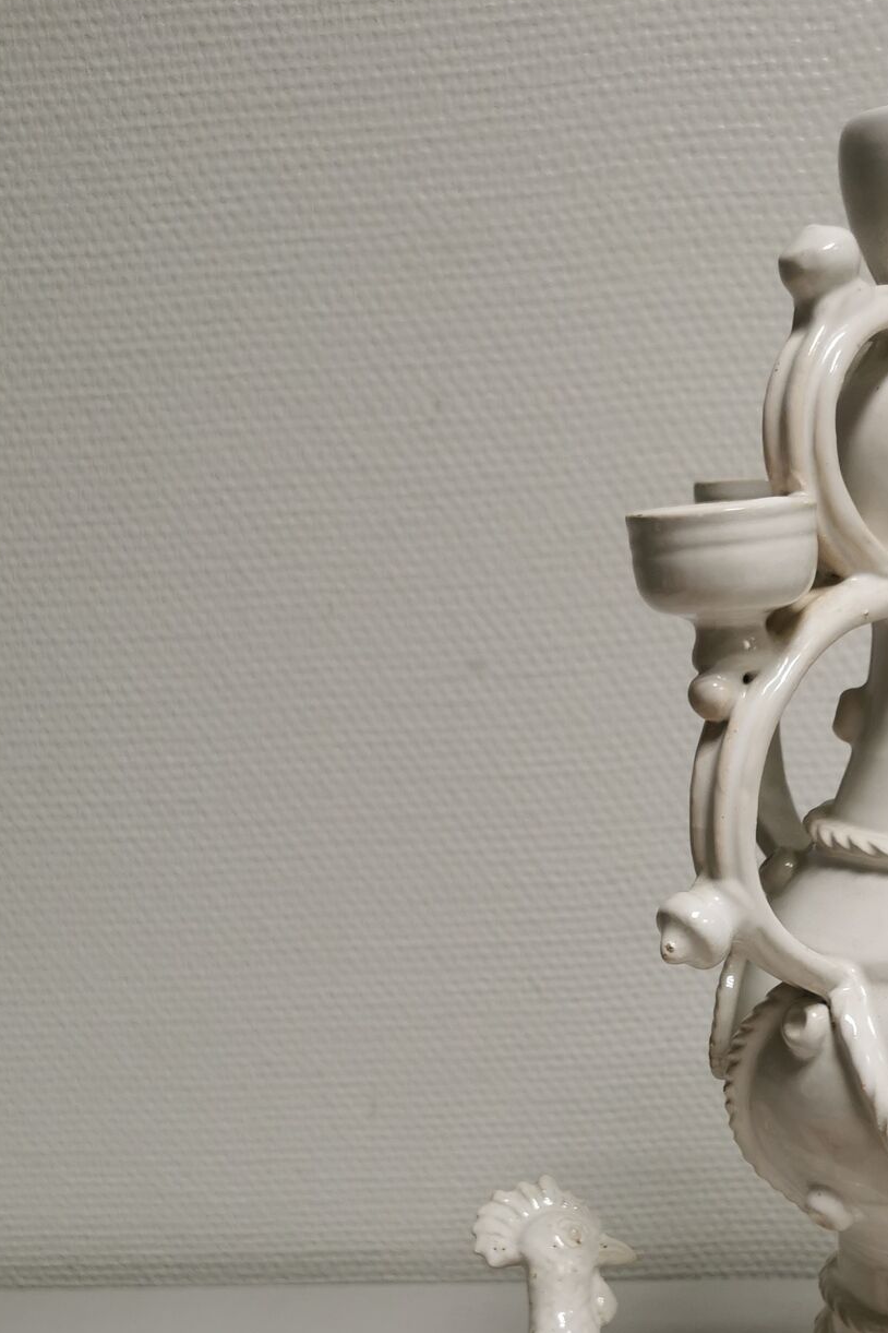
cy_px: 1040
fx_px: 1702
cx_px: 719
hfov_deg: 28.6
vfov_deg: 41.2
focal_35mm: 46
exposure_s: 1/69
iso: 100
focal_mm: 5.58
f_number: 1.8
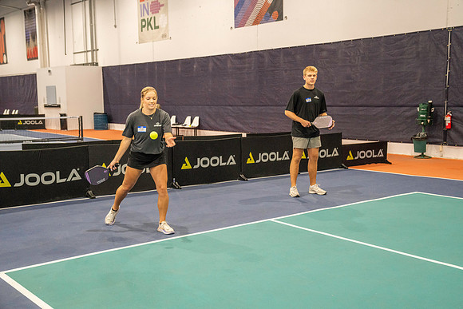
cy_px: 154
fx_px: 553
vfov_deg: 31.2
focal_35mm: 43
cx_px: 232
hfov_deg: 45.4
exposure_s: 1/250
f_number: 4.5
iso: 5000
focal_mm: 43
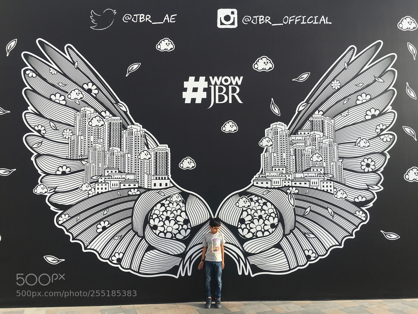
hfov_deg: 61.7
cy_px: 157
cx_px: 209
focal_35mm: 29
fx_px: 350
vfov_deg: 48.2
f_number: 2.2
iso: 25
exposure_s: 1/855
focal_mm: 4.15
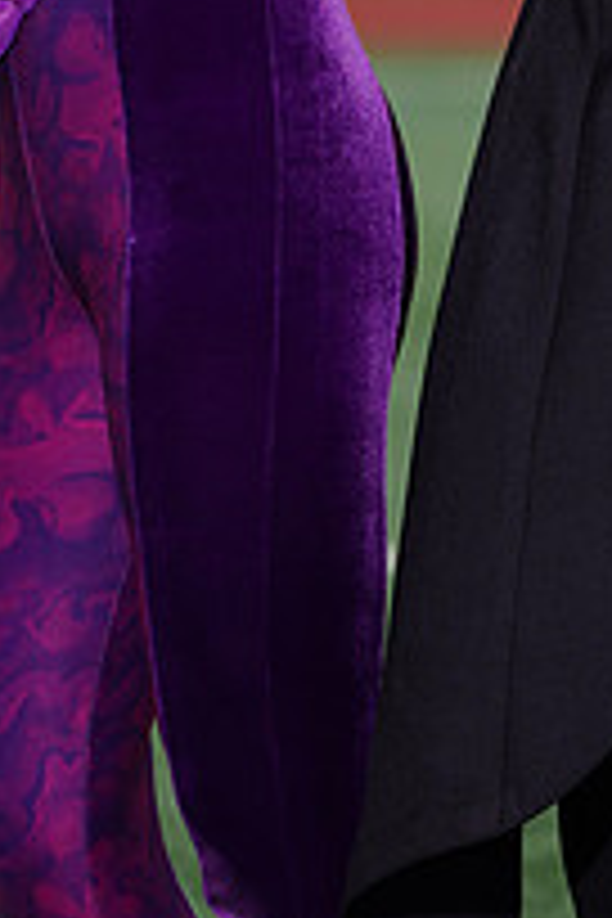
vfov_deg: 3.6
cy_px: -374
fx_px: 14687
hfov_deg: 2.4
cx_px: 466
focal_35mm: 576
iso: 200
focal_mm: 203
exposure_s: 1/200
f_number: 5.6
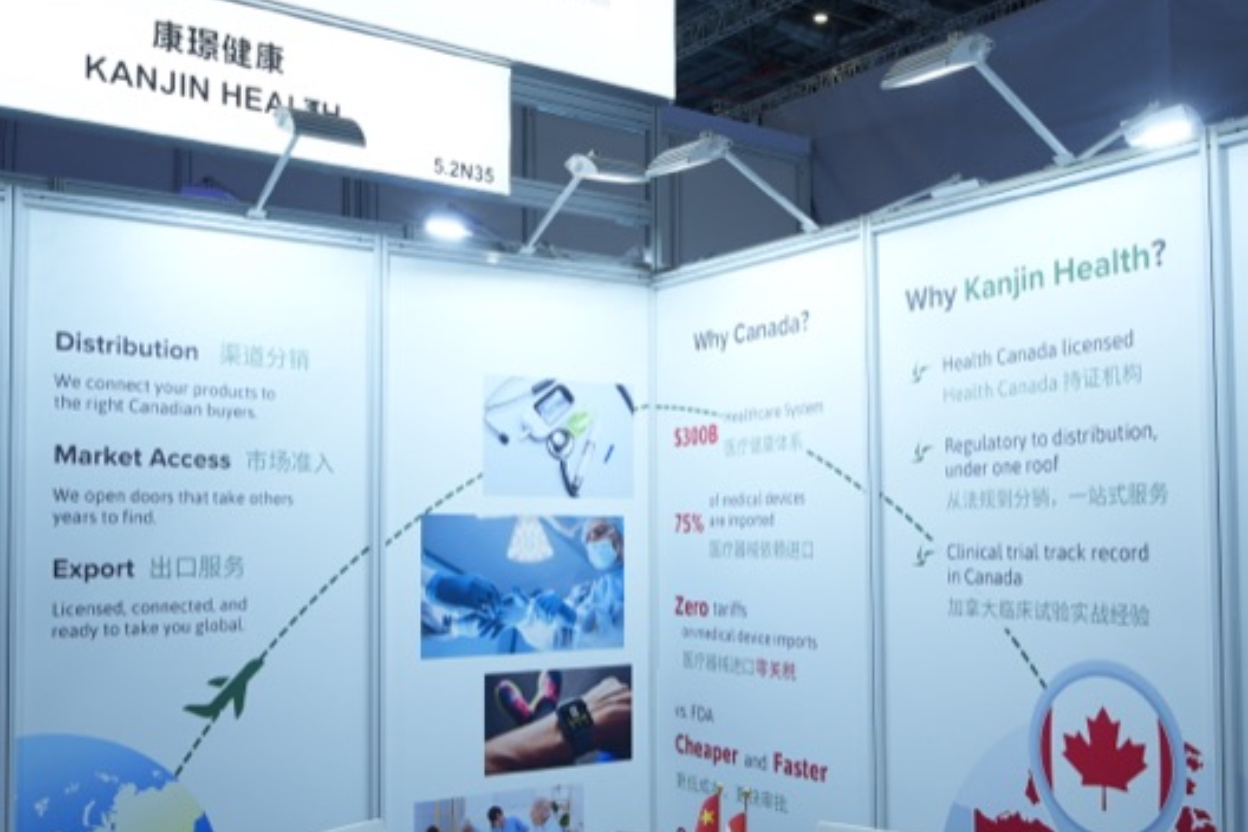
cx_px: 624
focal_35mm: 36
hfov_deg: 53.1
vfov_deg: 36.8
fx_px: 1248
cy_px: 492
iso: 100
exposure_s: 1/60
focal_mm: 13
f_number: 4
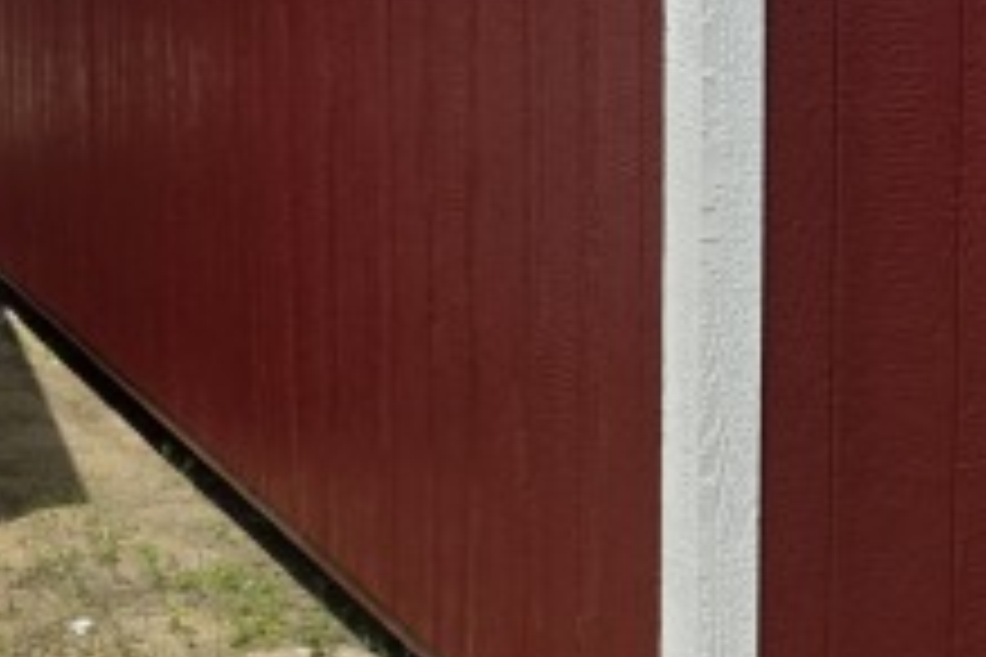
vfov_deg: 19.0
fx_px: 1917
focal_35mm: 70
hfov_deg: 26.9
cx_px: 1040
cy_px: 40
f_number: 1.7
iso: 64
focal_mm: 6.3
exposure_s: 1/7944
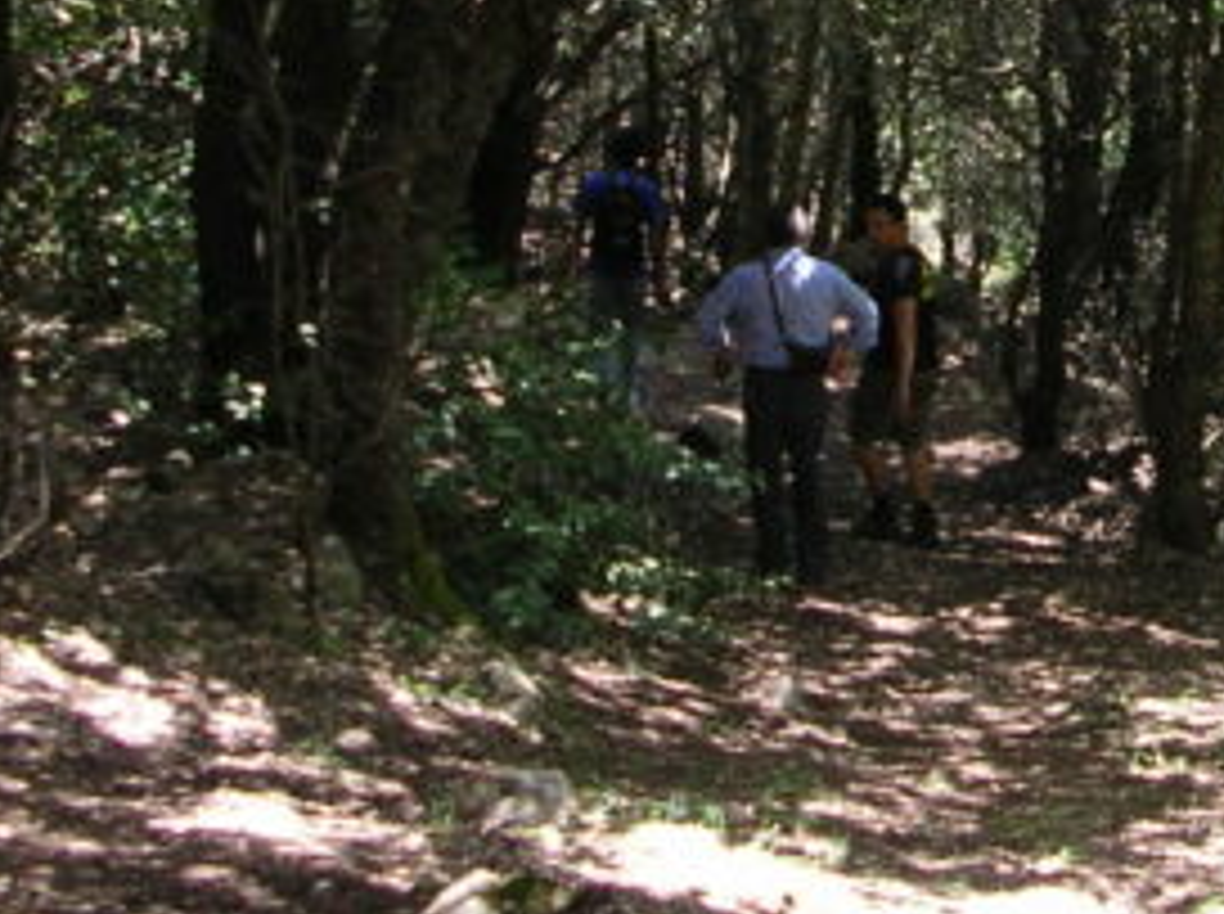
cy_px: 61
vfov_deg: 14.7
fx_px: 3494
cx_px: 1134
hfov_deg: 19.5
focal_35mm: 99
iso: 50
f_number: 2.8
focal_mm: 5.8
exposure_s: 1/52
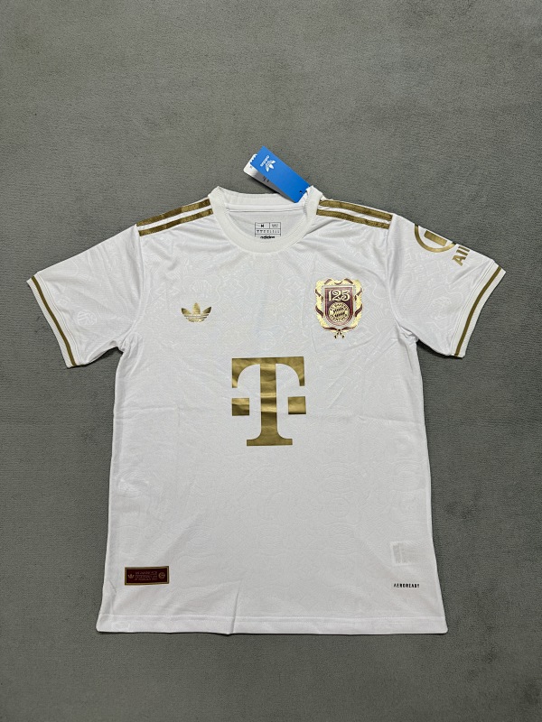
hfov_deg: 56.8
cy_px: 361
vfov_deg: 71.6
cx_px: 271
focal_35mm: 24
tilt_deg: -80.5
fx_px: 501
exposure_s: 1/99
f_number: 1.78
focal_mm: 6.76
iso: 200
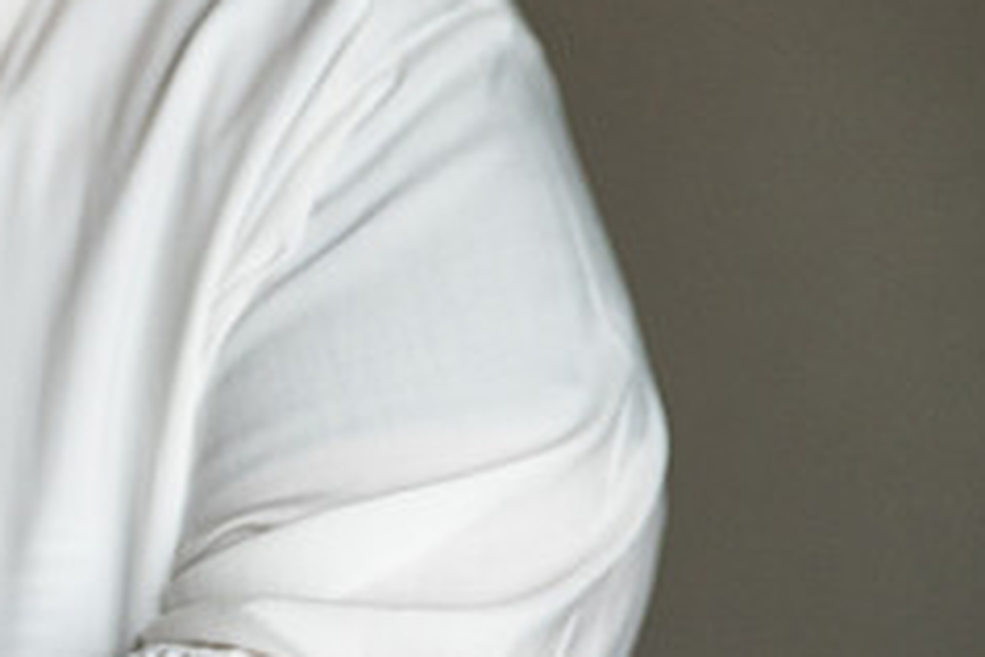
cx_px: -150
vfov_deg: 8.0
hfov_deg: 11.8
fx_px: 4678
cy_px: 522
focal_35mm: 171
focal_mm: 70
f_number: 2.8
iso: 2000
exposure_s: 1/2000
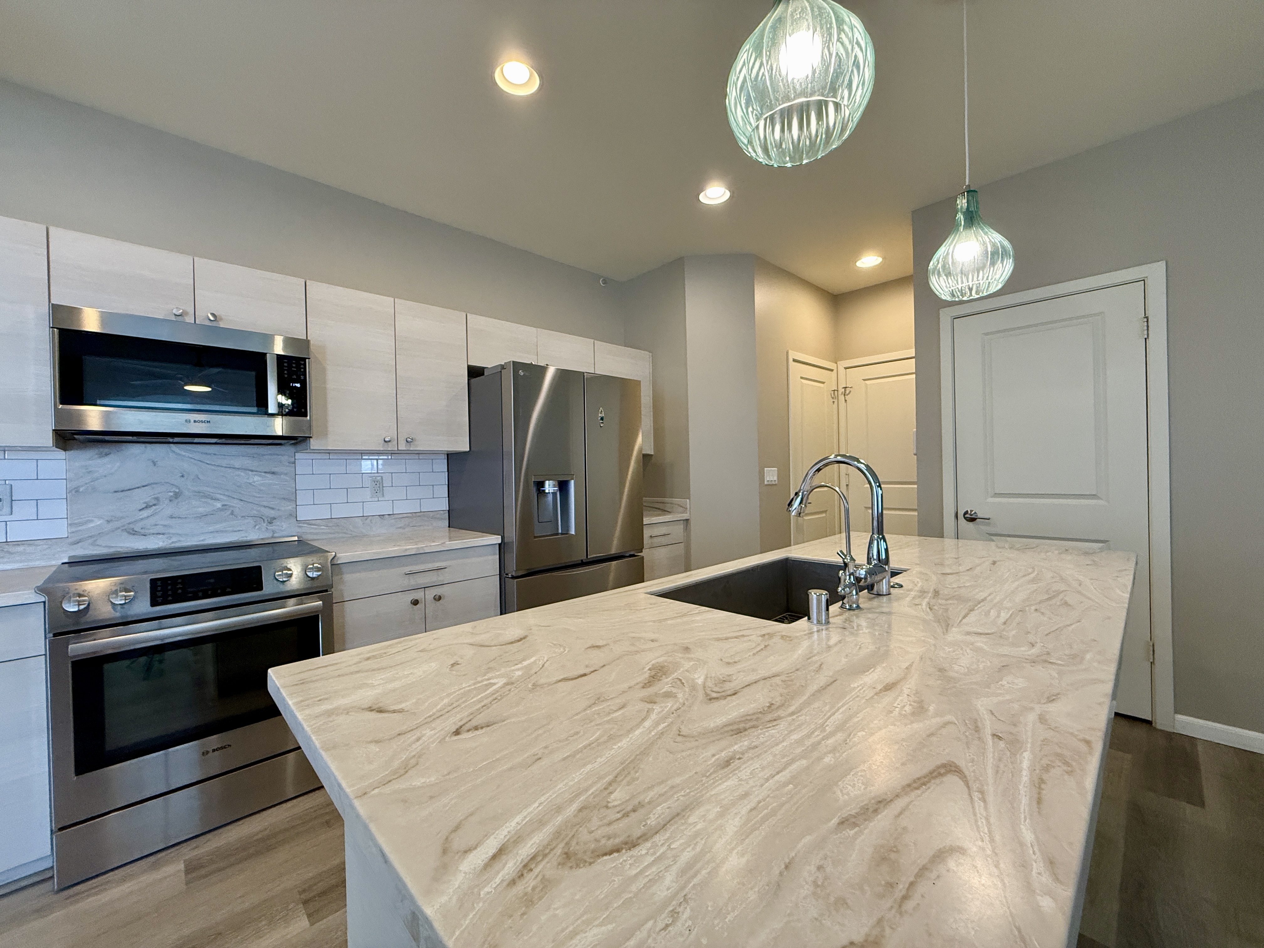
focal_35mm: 14
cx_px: 632
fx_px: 511
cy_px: 474
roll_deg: +0.8
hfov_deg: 102.1
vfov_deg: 85.7
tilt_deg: +0.0
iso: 320
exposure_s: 1/120
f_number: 2.2
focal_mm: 2.22
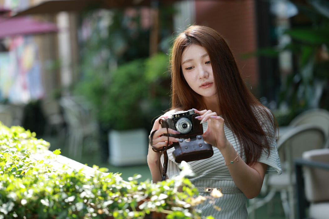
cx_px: 164
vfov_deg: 12.3
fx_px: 1014
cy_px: 110
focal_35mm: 111
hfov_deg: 18.4
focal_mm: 111
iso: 100
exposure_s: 1/320
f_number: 2.8
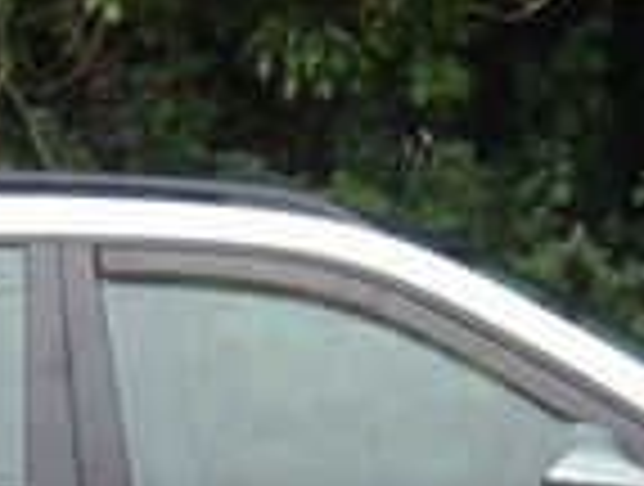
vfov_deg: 5.0
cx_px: 270
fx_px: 5465
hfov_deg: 6.7
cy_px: 860
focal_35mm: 293
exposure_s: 1/69
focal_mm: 12.5
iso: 100
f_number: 4.9
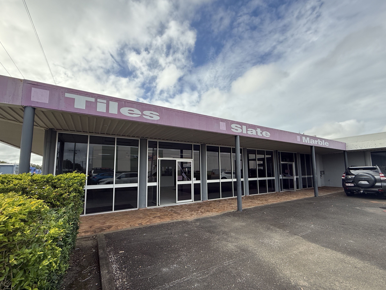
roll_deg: +0.1
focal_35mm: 15
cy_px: 155
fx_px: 167
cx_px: 187
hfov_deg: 98.1
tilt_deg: +5.8
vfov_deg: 81.6
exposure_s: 1/1431
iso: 64
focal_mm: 2.22
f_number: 2.2
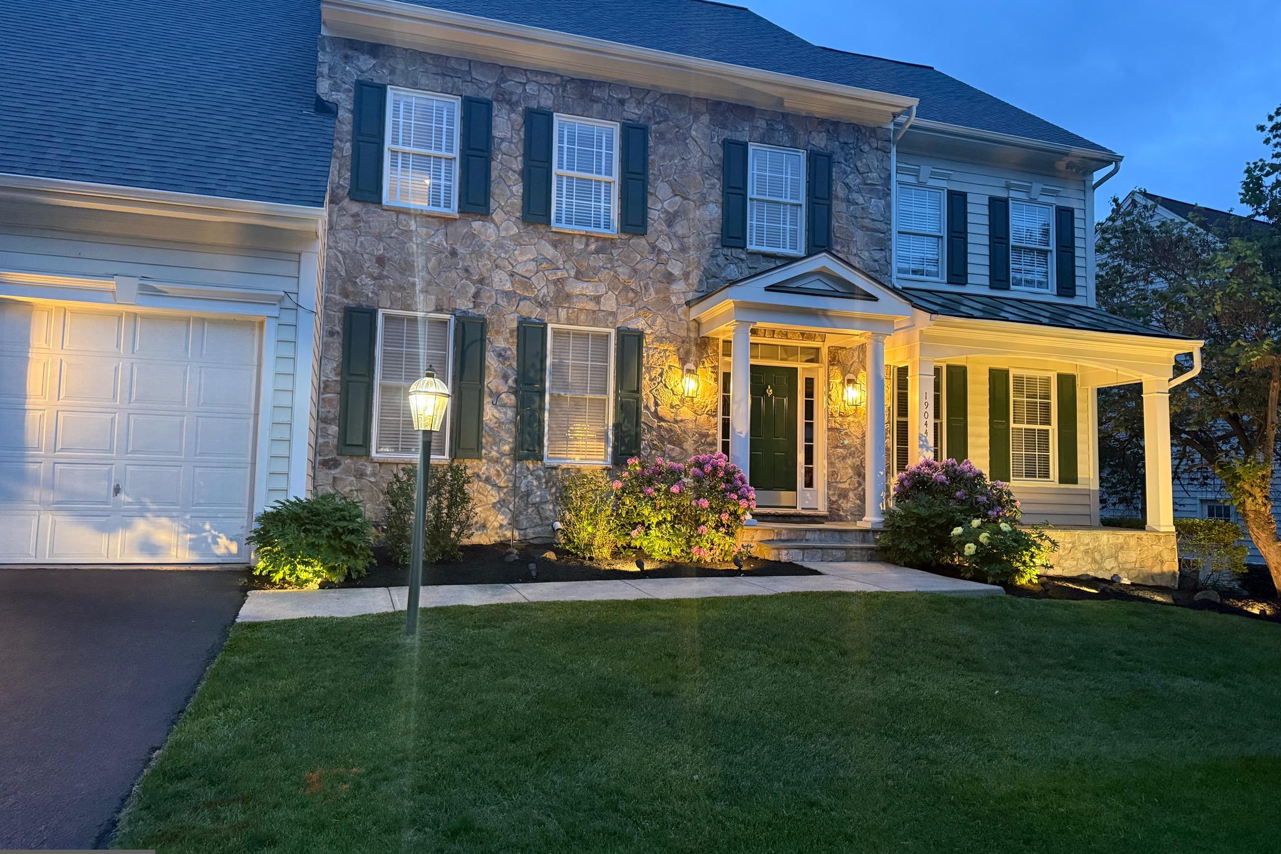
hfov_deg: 71.5
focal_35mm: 25
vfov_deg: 51.3
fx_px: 889
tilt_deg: +4.2
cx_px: 640
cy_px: 420
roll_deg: -1.3
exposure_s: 1/40
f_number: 1.78
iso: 800
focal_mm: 6.76
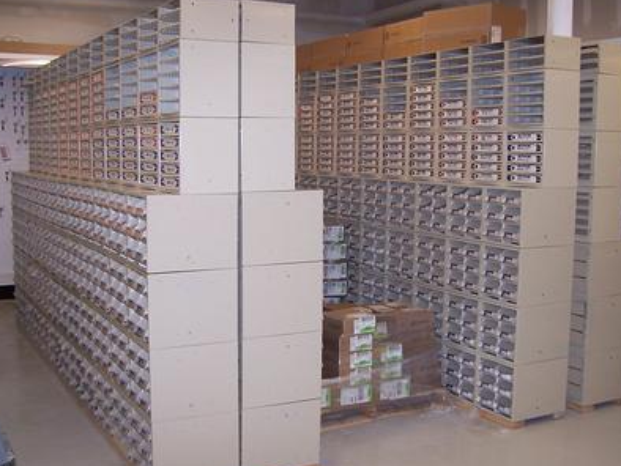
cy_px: 231
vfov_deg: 32.2
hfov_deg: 42.0
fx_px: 808
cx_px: 318
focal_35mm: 45
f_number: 2.8
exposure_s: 1/60
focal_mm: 6.3
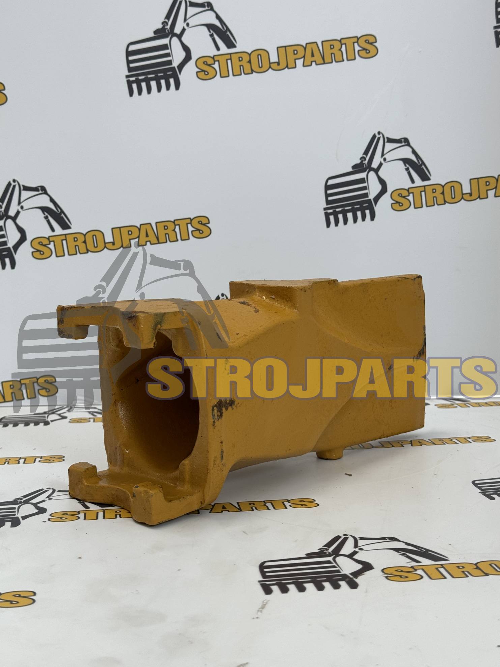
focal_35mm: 49
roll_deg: -0.6
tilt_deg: -6.3
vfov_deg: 38.9
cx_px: 255
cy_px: 327
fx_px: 944
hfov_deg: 29.7
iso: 64
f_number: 1.78
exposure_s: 1/50
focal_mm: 6.86
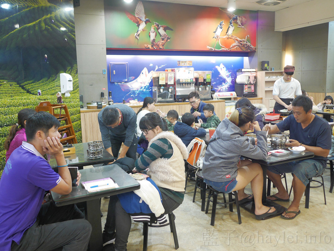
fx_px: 299
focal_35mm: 31
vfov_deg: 45.4
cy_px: 123
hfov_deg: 58.4
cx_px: 167
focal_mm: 15
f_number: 1.7
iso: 1000
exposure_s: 1/60
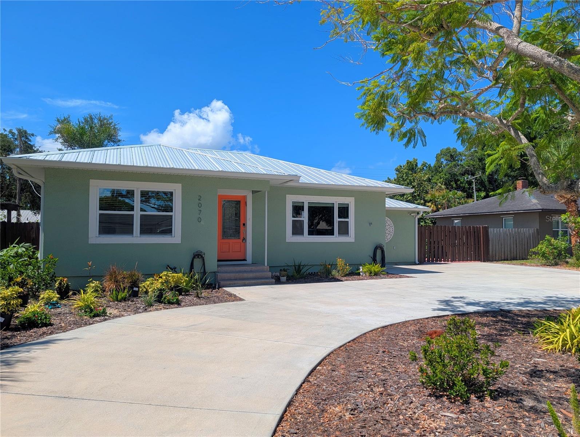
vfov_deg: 56.9
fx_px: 403
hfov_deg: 71.5
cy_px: 218
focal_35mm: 24
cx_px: 290
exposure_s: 1/1462
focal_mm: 6.9
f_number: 1.68
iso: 19
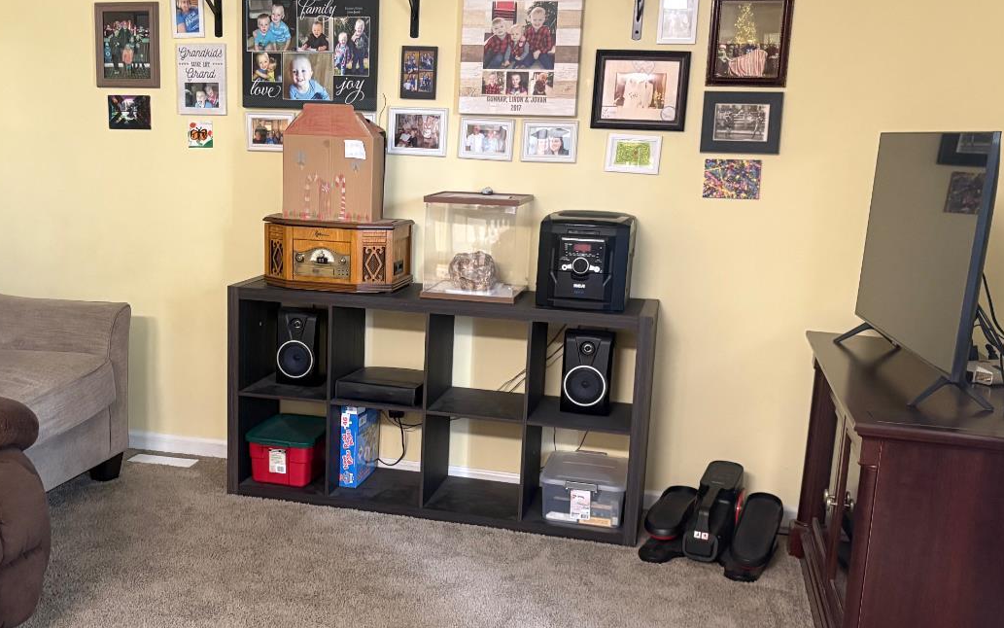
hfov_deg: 48.9
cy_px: 336
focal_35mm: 40
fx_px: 1095
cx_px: 390
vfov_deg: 32.0
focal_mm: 5.96
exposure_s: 1/60
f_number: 1.6
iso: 500
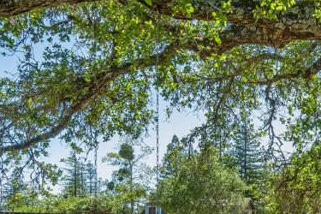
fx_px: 499
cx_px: 344
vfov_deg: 23.2
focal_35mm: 56
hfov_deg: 31.9
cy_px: 214
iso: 250
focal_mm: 14
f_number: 9
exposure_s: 1/320
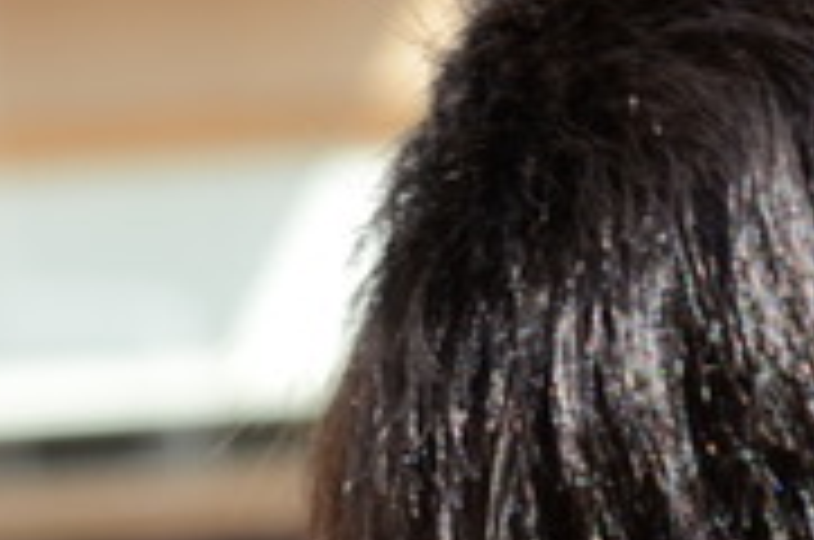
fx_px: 7221
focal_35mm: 320
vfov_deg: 4.2
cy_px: 1017
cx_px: 944
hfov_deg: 6.4
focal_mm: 55
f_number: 7.1
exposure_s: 1/200
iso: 400
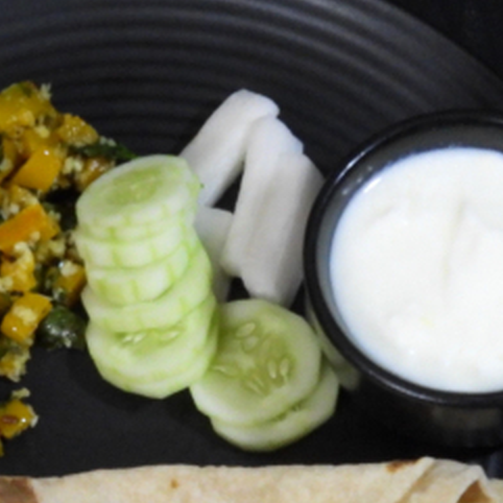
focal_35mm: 110
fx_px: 1808
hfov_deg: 15.8
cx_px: 131
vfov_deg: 15.7
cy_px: 426
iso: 800
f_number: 5.6
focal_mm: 8.9
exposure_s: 1/8
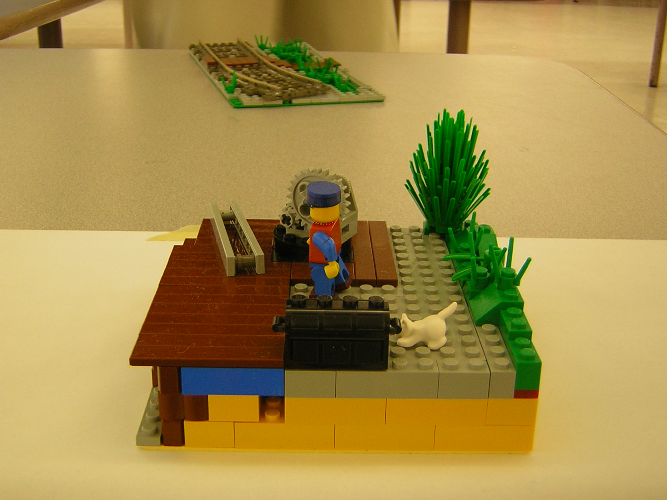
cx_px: 334
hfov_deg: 40.4
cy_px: 250
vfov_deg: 30.9
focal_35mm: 47
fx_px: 906
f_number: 2.9
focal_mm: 6.1
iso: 56
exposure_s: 1/5.8
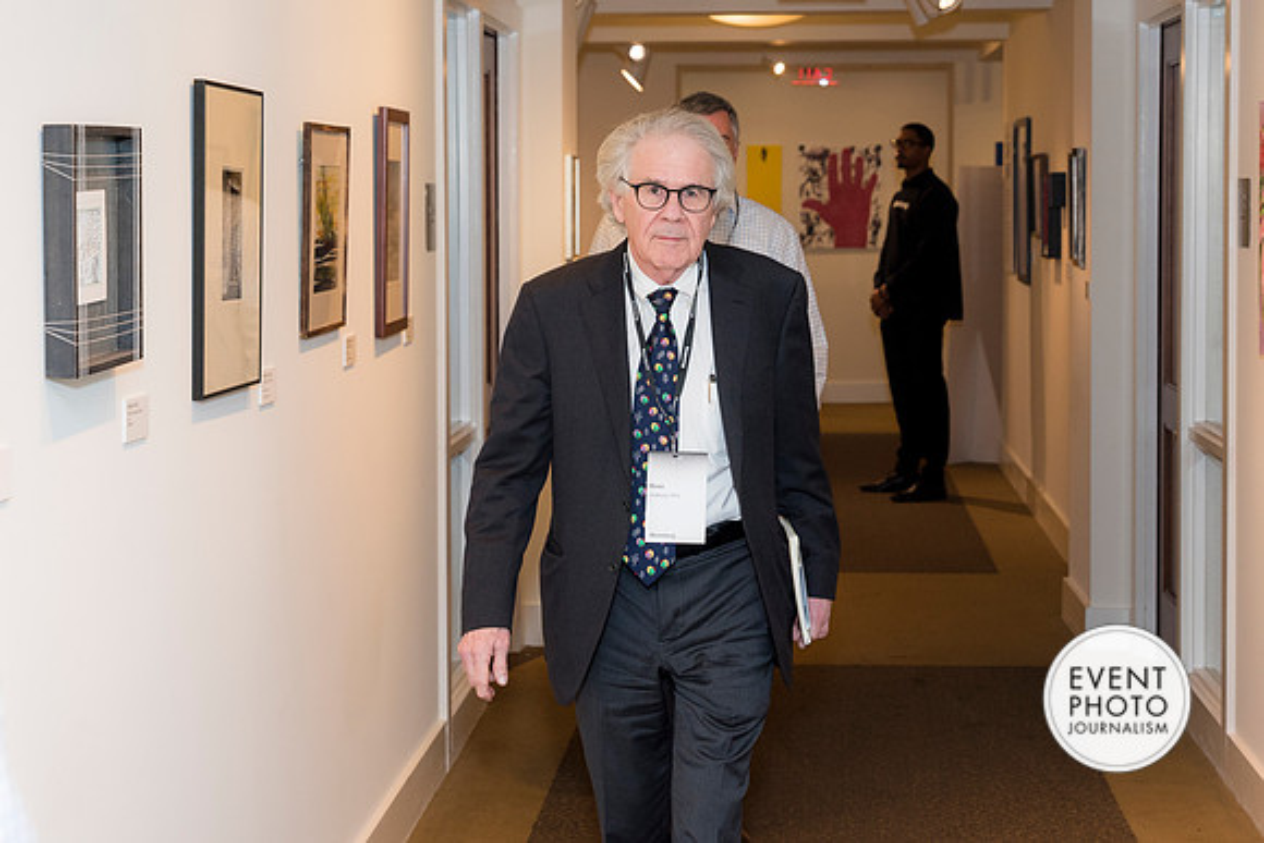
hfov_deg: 27.1
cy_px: 314
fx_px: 2619
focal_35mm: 75
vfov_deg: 18.3
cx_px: 672
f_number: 5
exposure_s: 1/125
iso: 800
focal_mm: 58
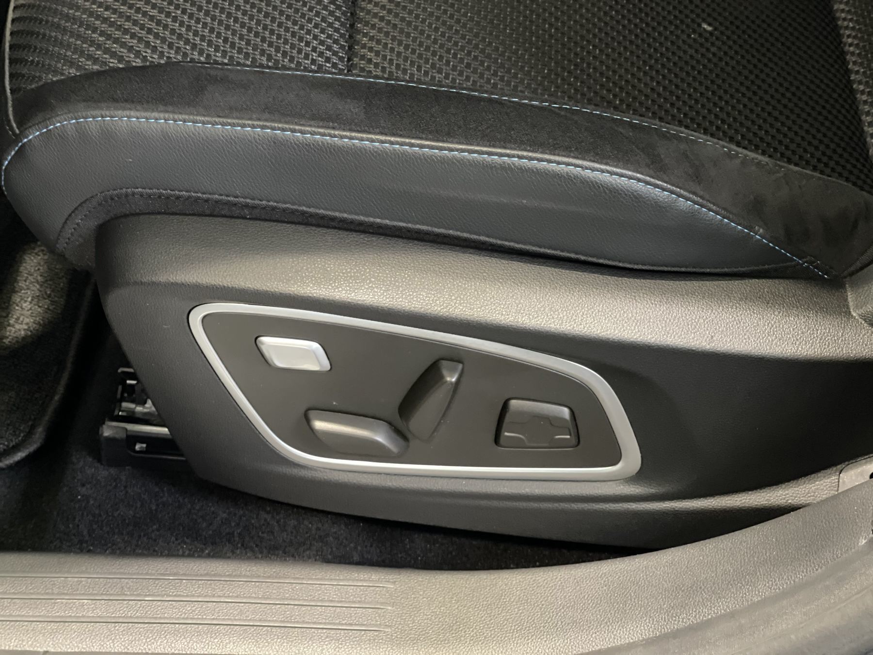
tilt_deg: -40.6
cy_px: 328
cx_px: 436
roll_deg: -1.4
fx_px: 1614
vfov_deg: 22.9
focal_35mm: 64
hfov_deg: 30.3
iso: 500
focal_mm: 7.5
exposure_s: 1/14
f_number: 2.2
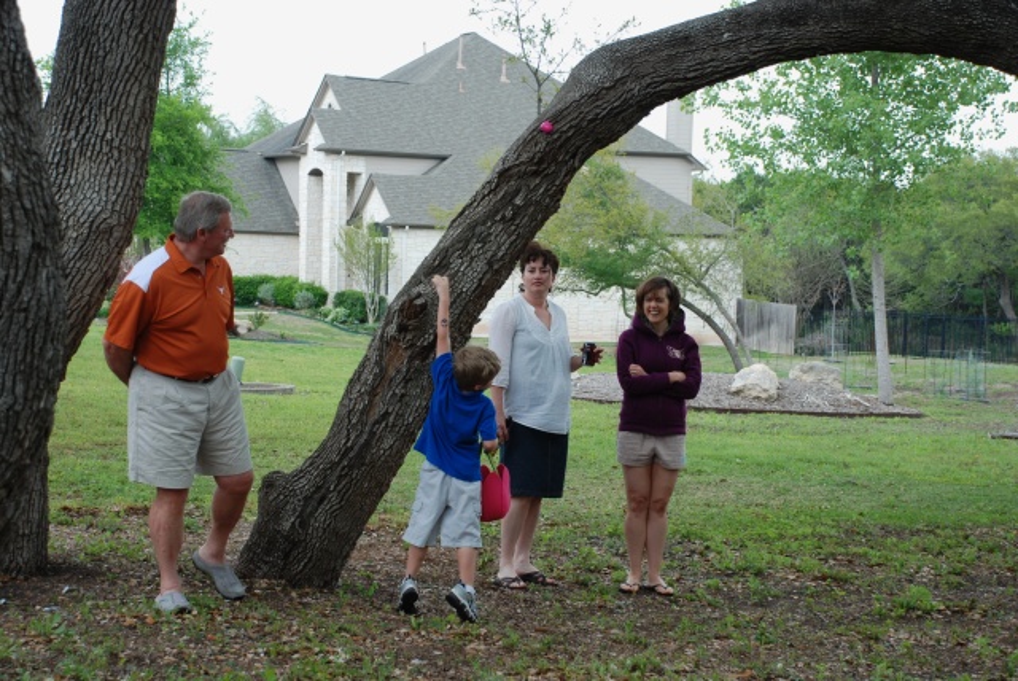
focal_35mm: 75
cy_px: 340
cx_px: 509
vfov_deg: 18.2
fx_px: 2123
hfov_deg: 27.0
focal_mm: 50
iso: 180
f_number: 5.6
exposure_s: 1/125
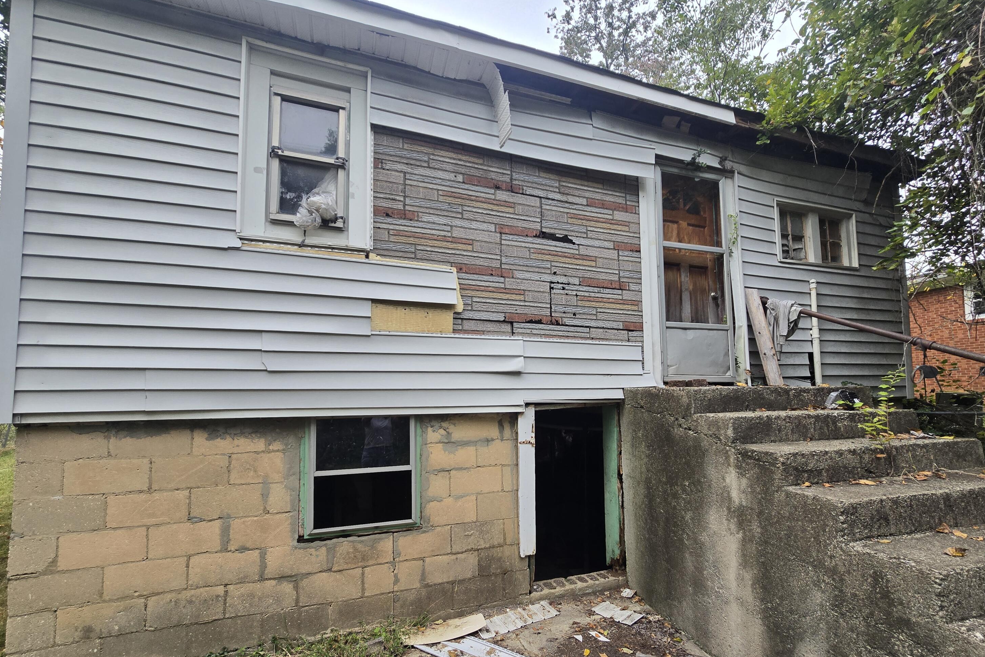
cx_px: 504
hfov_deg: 104.2
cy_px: 373
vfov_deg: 80.8
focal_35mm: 14
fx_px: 383
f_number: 2.2
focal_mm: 2.2
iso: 50
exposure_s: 1/270
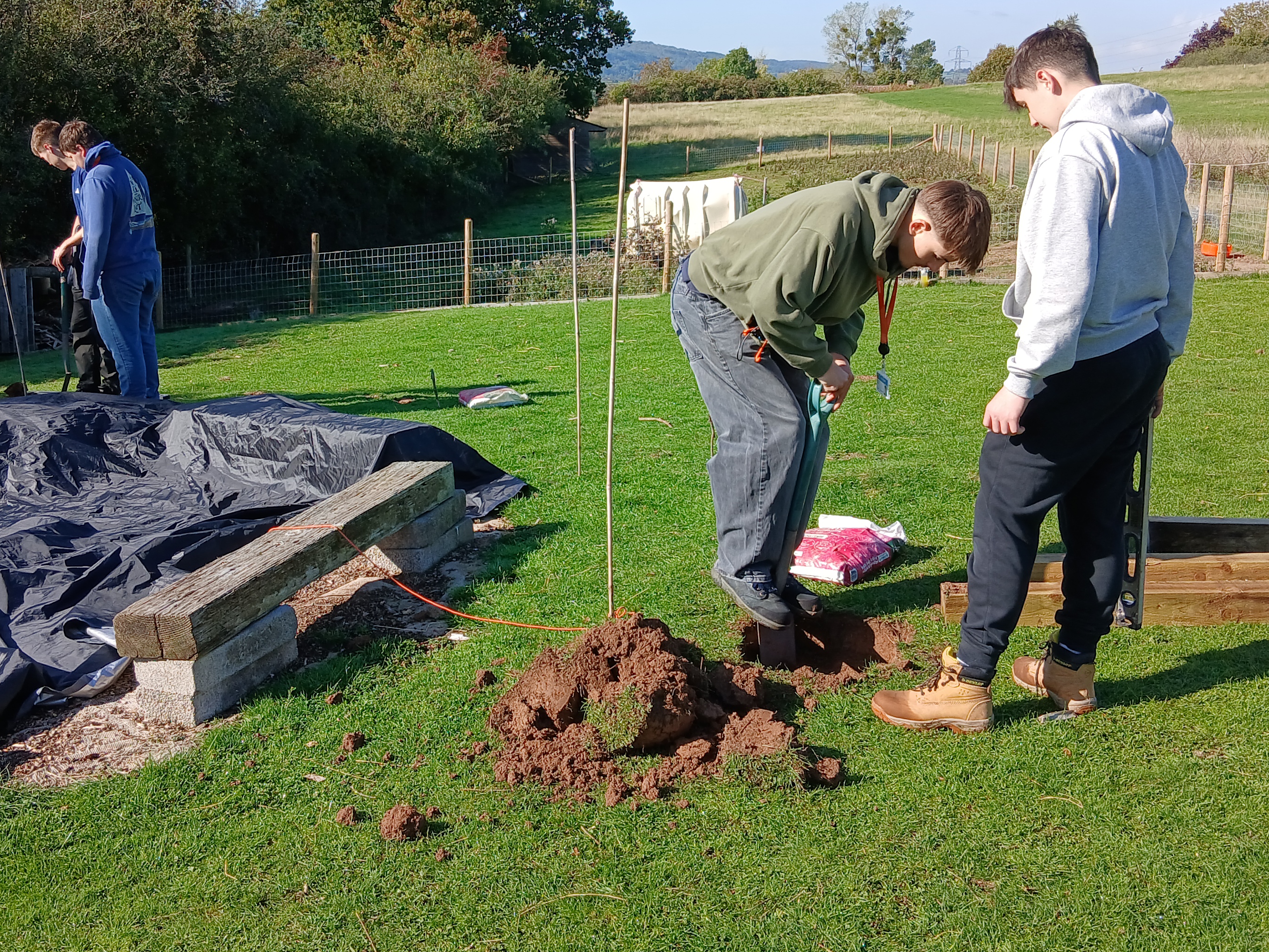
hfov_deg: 47.7
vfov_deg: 36.6
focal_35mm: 39
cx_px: 529
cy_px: 352
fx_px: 1430
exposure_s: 1/349
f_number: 1.8
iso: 20
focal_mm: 3.98
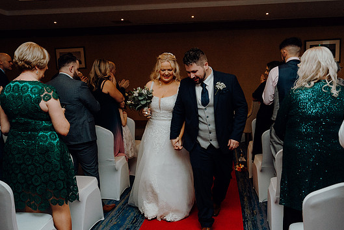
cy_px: 120
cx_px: 178
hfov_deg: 55.8
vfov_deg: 38.9
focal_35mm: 34
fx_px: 325
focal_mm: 31
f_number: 3.5
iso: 2500
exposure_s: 1/160
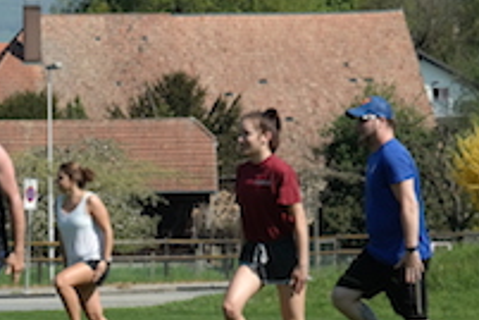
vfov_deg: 5.4
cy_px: 383
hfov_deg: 8.0
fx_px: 3393
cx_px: -114
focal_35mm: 255
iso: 100
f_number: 7.1
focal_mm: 52
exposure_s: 1/250
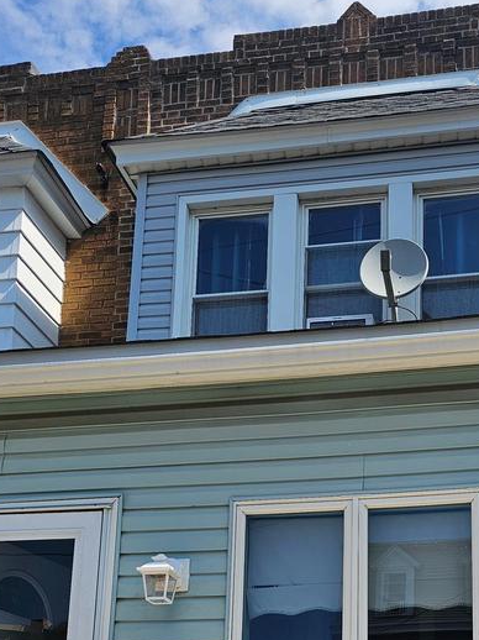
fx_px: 886
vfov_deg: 36.0
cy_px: 630
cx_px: 364
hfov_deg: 29.7
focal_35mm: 48
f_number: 1.7
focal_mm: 6.3
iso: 20
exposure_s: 1/1238
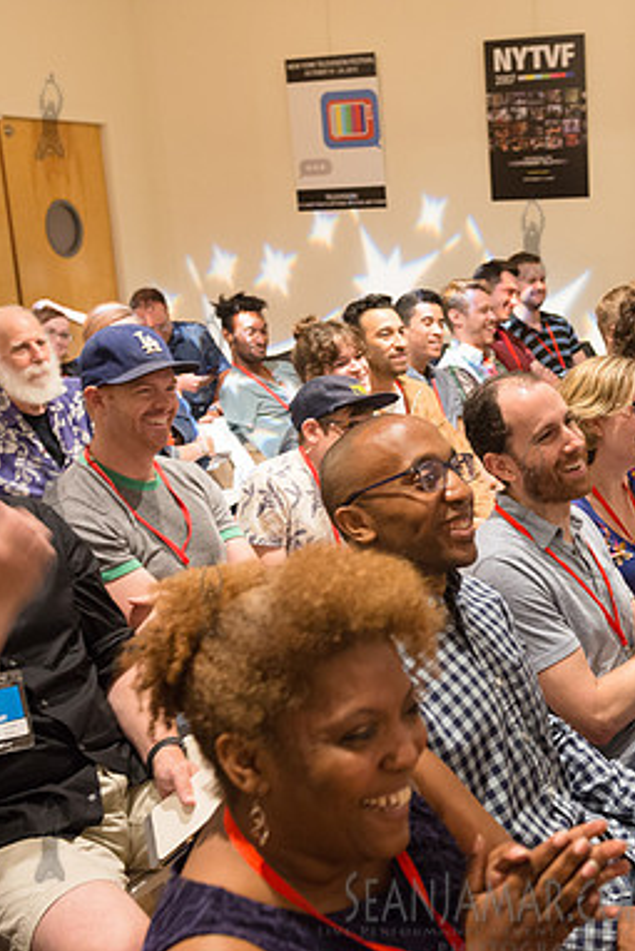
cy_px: 477
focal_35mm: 44
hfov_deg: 29.7
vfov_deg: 44.5
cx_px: 530
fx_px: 1163
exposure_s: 1/50
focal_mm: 29
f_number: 4
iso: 2500
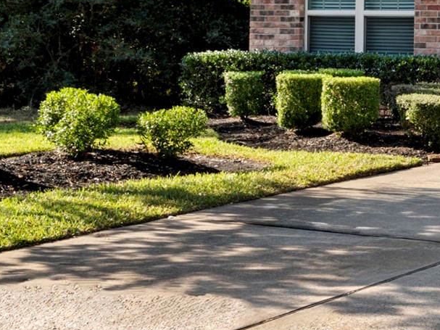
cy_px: 62
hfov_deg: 19.9
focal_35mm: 86
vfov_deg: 17.0
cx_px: 644
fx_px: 1093
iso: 200
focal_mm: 25
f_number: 10
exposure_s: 1/50
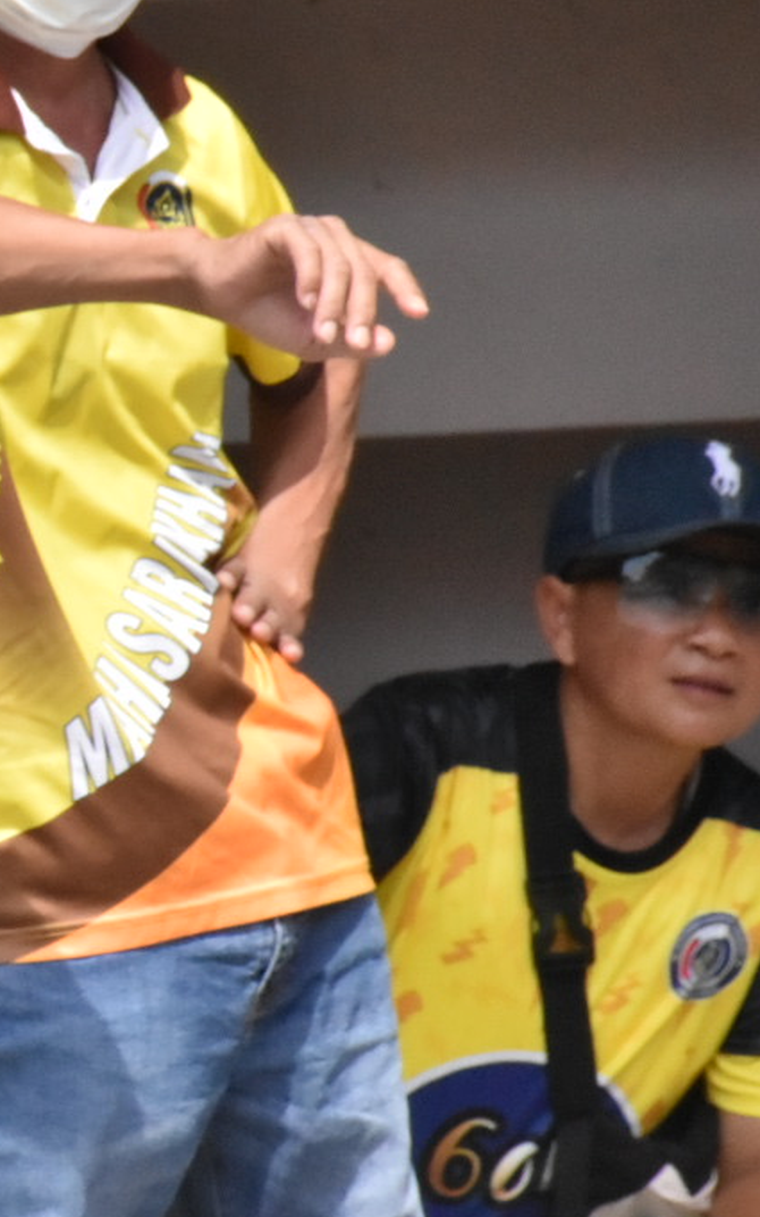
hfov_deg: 3.1
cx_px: -624
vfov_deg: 5.0
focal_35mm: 422
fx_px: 14000
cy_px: 379
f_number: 13
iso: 3200
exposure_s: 1/2500
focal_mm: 116
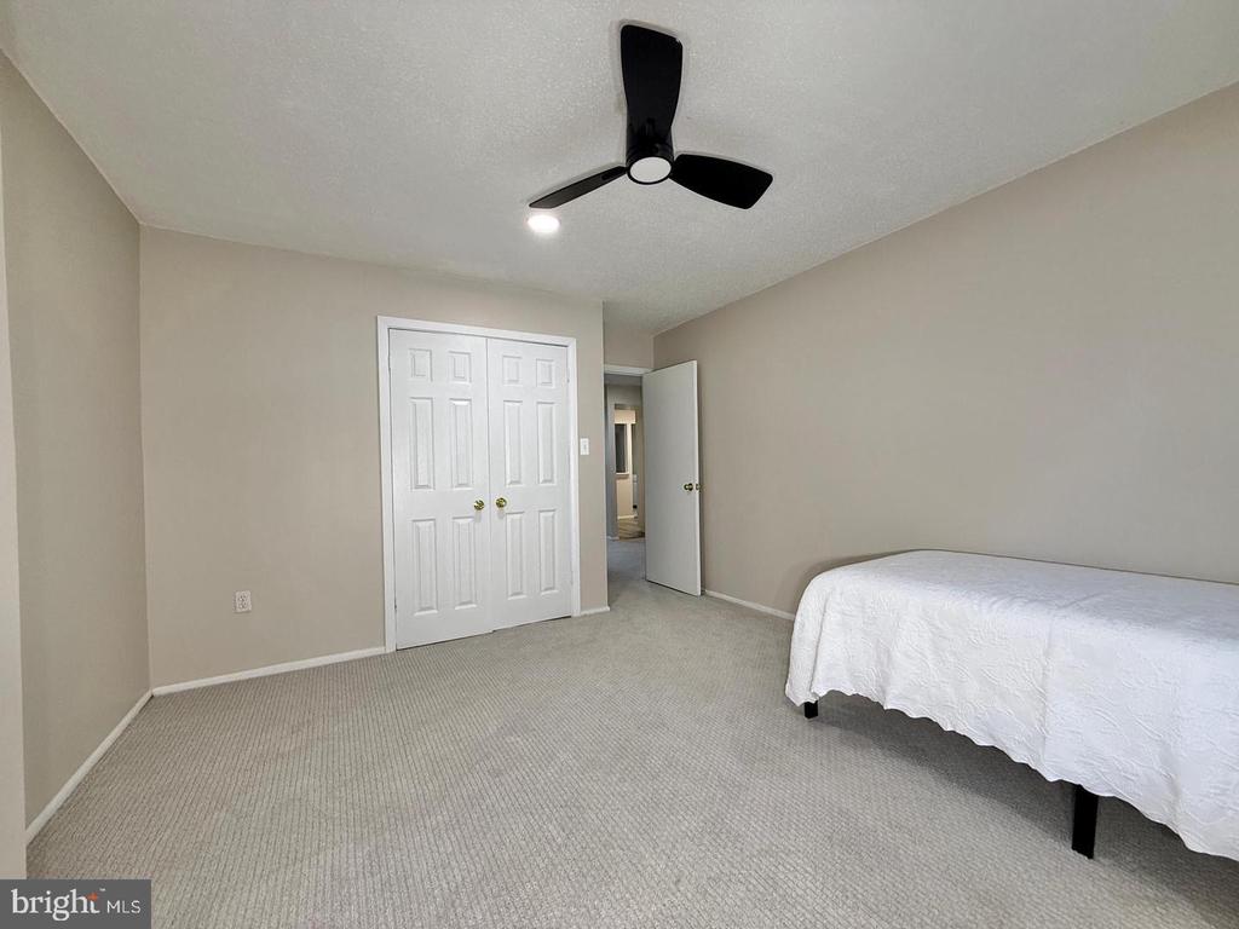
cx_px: 620
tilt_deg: +0.7
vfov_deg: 85.7
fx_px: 501
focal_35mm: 14
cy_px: 464
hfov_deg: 102.1
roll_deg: +1.3
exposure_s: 1/120
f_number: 2.2
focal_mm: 2.22
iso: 160
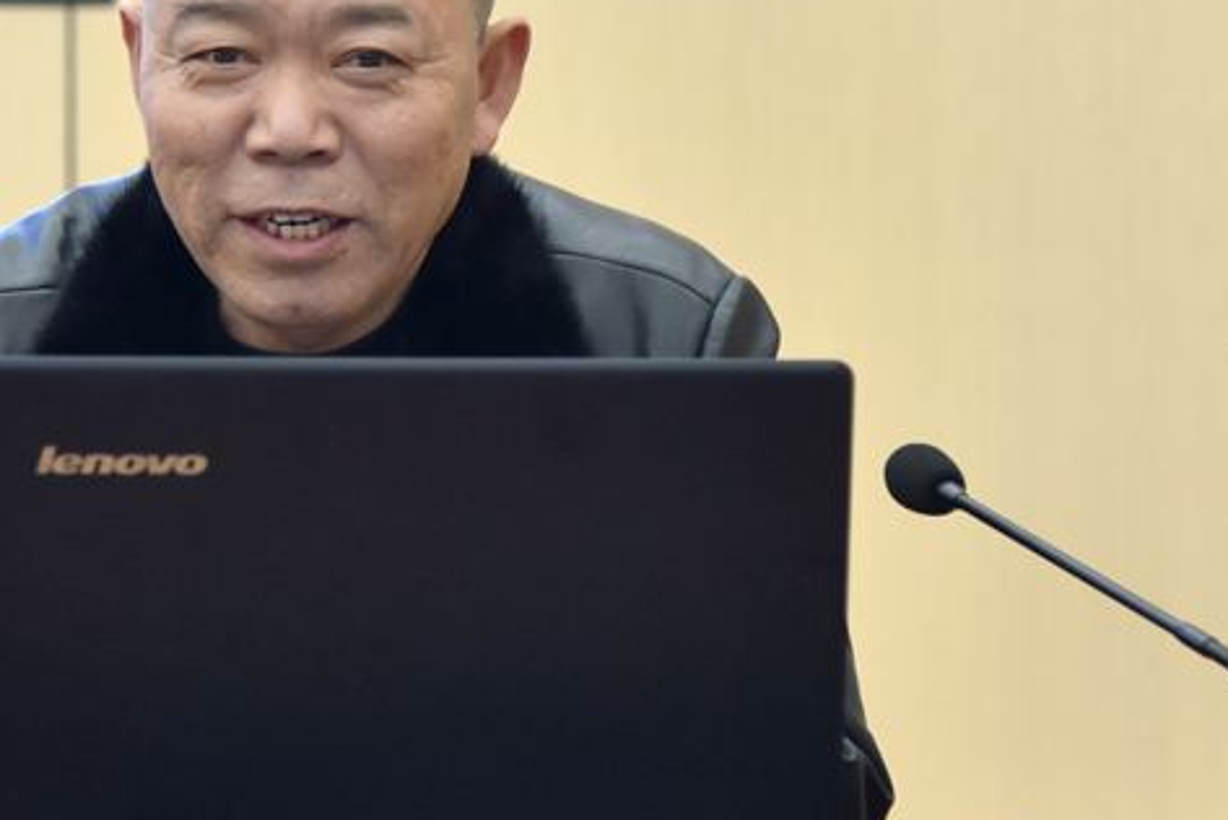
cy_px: 288
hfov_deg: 15.5
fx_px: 4505
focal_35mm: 132
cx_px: 371
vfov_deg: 10.4
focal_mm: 78
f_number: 4
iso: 800
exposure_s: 1/200
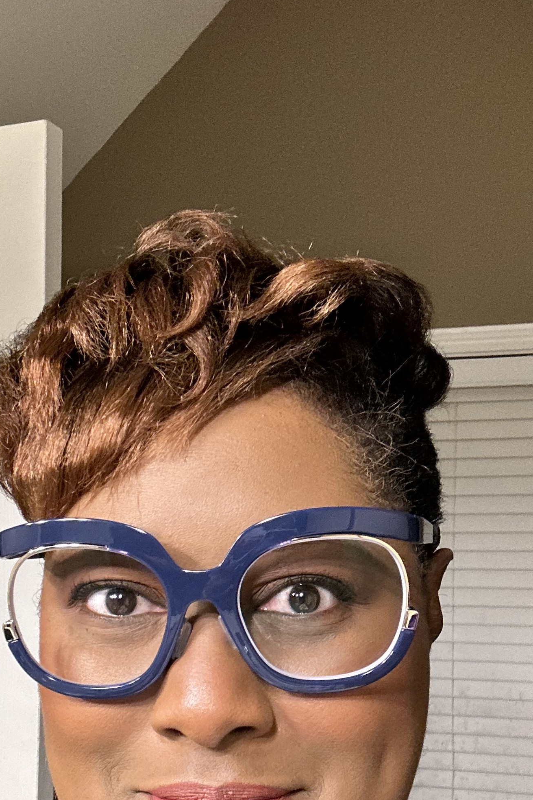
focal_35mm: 49
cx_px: 270
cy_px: 612
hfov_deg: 27.5
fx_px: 1088
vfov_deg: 39.1
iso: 125
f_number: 1.9
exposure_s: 1/60
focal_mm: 2.69
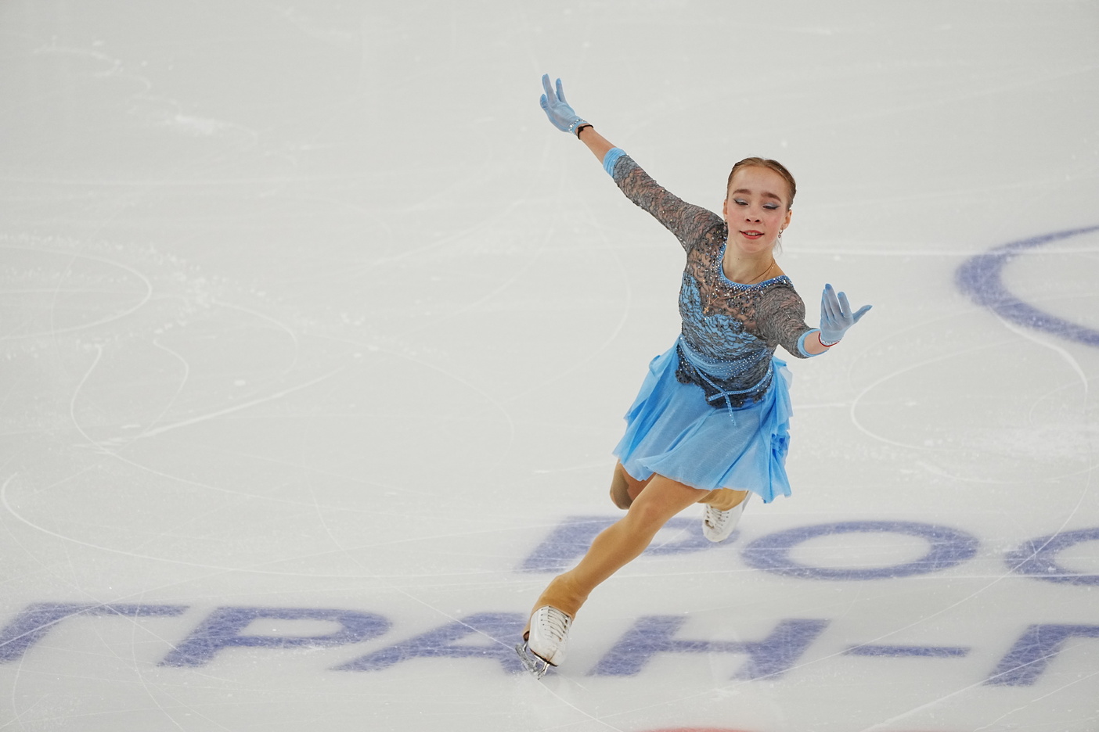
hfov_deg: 5.2
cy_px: 366
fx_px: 12210
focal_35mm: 400
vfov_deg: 3.4
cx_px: 550
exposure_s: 1/1600
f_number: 5.6
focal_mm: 400
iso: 2500
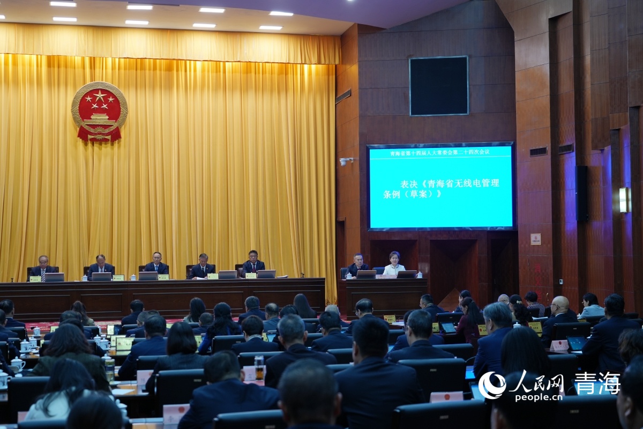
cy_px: 214
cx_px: 322
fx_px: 1000
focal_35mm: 56
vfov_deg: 24.2
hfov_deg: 35.6
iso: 320
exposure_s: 1/60
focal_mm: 56
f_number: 4
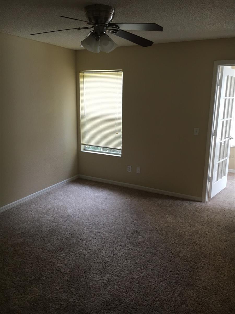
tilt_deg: -12.4
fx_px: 262
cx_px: 118
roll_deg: -0.8
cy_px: 157
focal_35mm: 29
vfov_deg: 61.7
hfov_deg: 48.2
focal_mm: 4.15
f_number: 2.2
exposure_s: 1/30
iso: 40
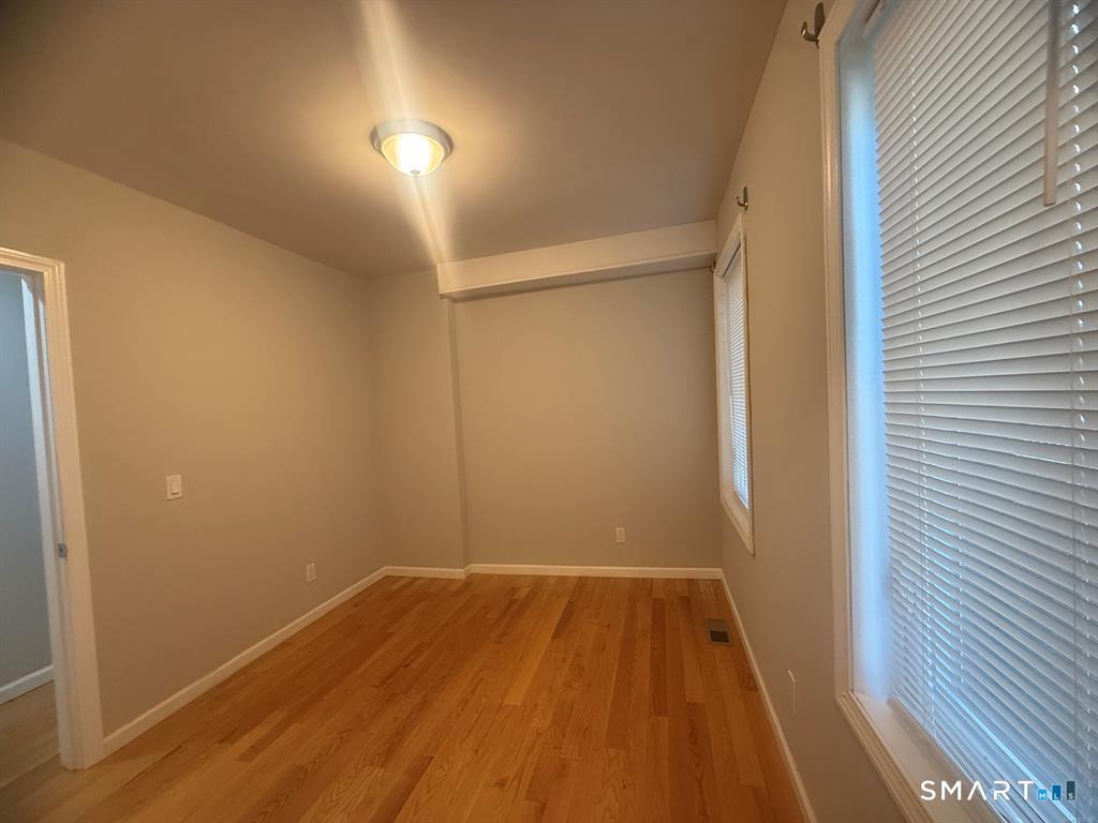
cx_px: 549
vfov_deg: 85.7
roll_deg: +3.8
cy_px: 412
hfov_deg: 102.1
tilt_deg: -0.6
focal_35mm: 14
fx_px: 444
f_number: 2.2
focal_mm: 2.22
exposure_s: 1/60
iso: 400
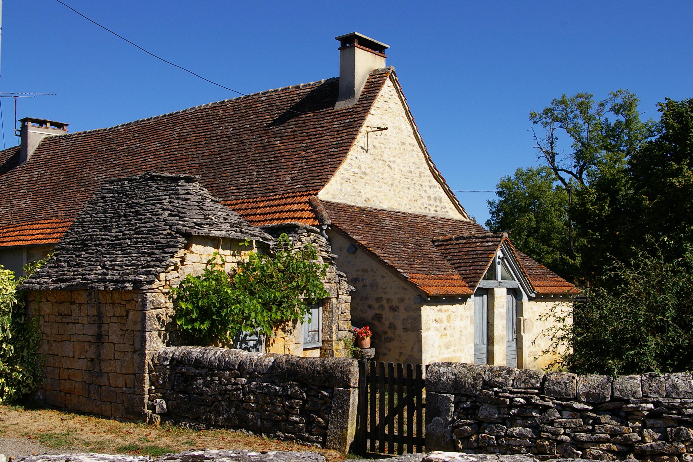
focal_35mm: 42
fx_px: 808
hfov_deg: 46.4
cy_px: 231
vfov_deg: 31.9
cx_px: 346
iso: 200
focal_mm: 28
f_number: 11
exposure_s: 1/250
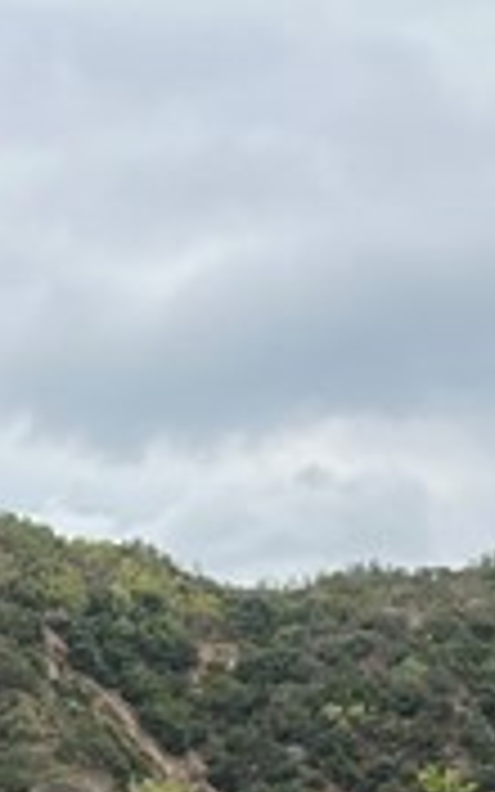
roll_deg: -1.0
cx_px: -4
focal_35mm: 160
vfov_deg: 12.5
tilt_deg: -2.2
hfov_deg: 8.2
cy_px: 1143
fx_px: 3454
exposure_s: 1/4444
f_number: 1.5
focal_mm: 5.7
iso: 50
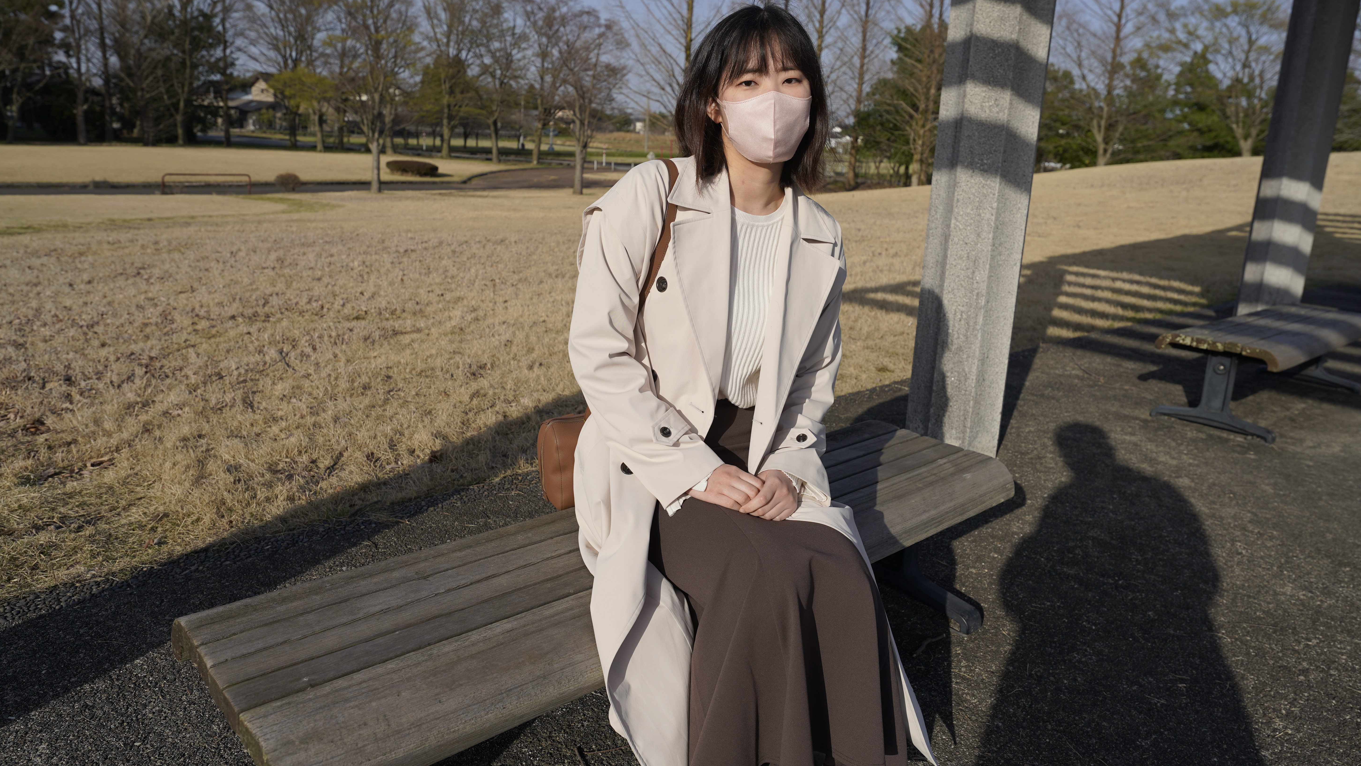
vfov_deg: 45.9
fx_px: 902
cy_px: 345
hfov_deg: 74.0
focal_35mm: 25
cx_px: 701
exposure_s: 1/1000
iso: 100
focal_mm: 23
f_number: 5
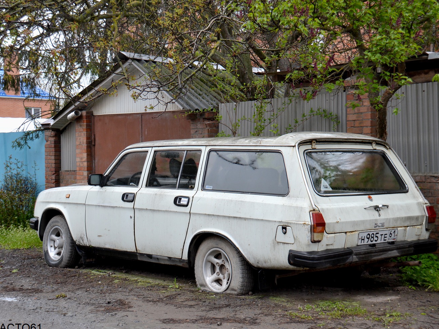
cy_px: 167
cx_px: 233
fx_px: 672
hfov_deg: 36.2
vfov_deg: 27.5
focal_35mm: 53
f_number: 5.6
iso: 400
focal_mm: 32
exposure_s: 1/100
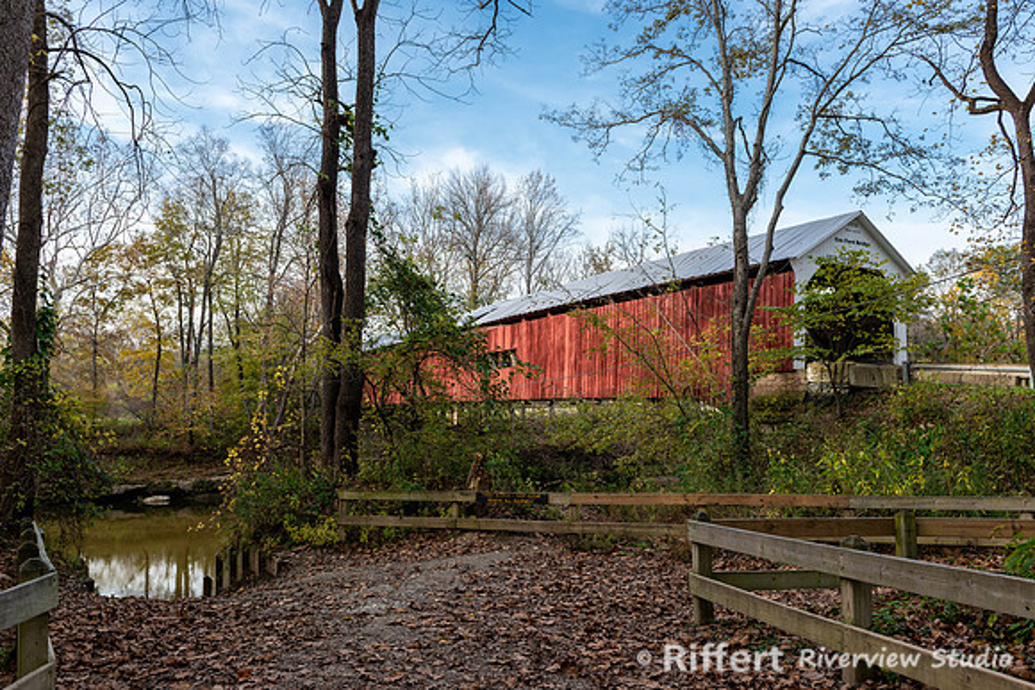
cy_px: 345
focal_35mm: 27
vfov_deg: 47.4
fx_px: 787
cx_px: 518
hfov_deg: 66.6
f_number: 8
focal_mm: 27
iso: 400
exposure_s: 1/200
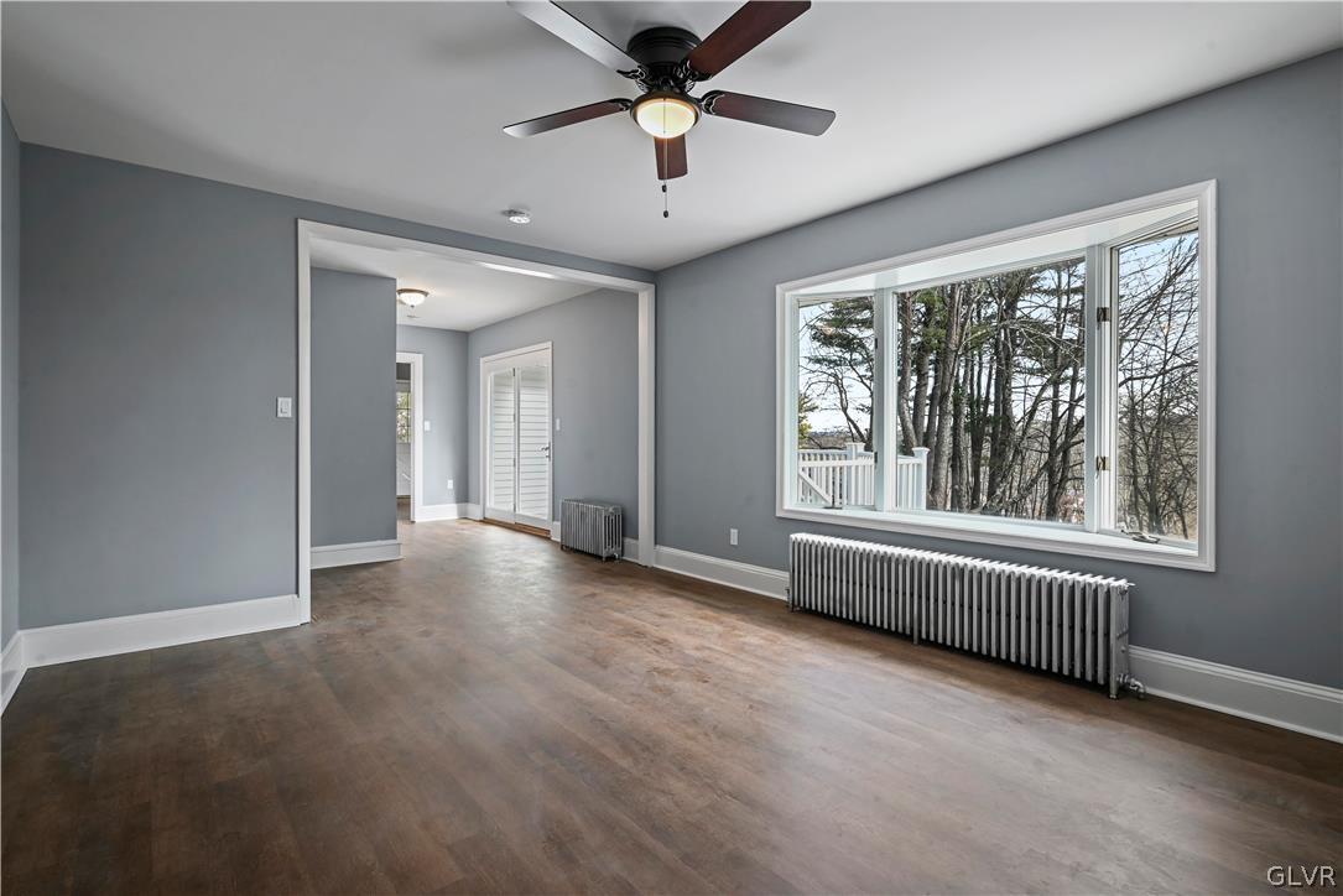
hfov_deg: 93.3
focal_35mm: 17
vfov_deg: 70.5
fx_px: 634
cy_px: 448
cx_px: 672
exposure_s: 1/5
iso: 280
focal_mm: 17
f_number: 8
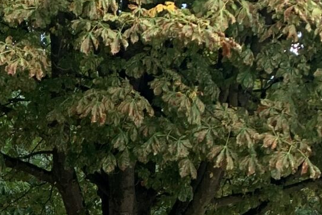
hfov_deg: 14.5
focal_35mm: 127
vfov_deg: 9.8
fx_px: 1136
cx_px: -222
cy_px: 476
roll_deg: -1.2
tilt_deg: -6.0
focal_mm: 4.25
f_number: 1.8
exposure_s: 1/175
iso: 25
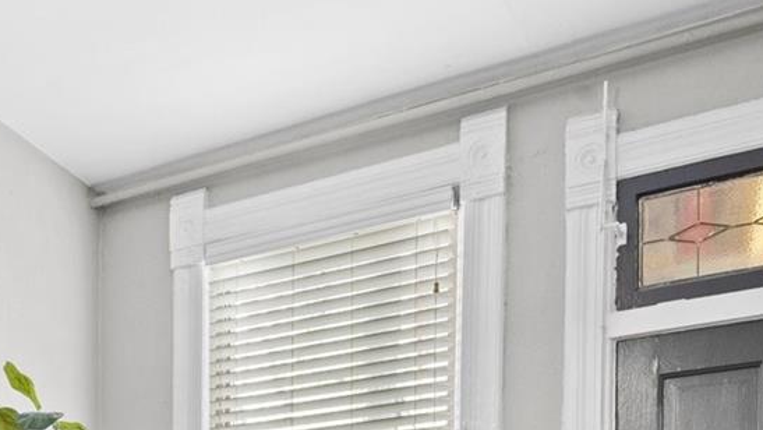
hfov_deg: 40.4
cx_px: 158
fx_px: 992
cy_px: 663
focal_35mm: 49
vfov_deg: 20.5
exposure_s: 1/1.25
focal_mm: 16
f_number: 9
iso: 500
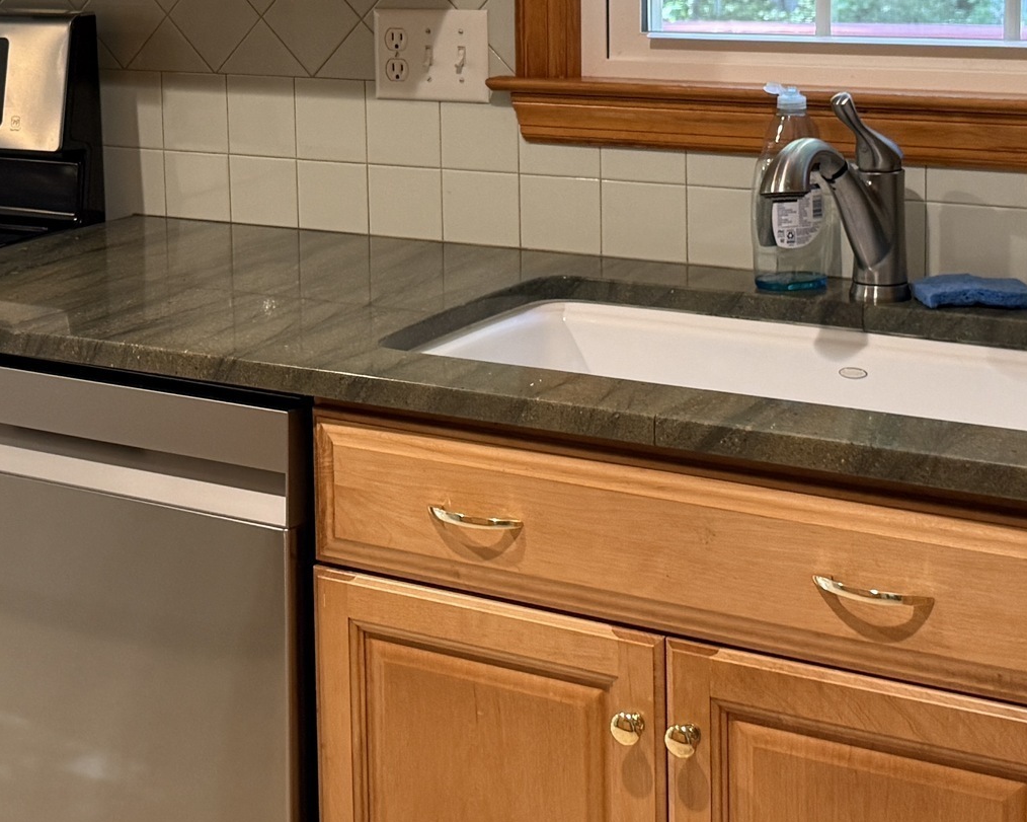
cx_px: 274
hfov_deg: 26.5
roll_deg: +1.2
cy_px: 146
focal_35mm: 71
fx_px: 2158
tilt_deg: -6.9
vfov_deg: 21.3
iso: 200
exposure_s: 1/60
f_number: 1.78
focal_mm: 6.76
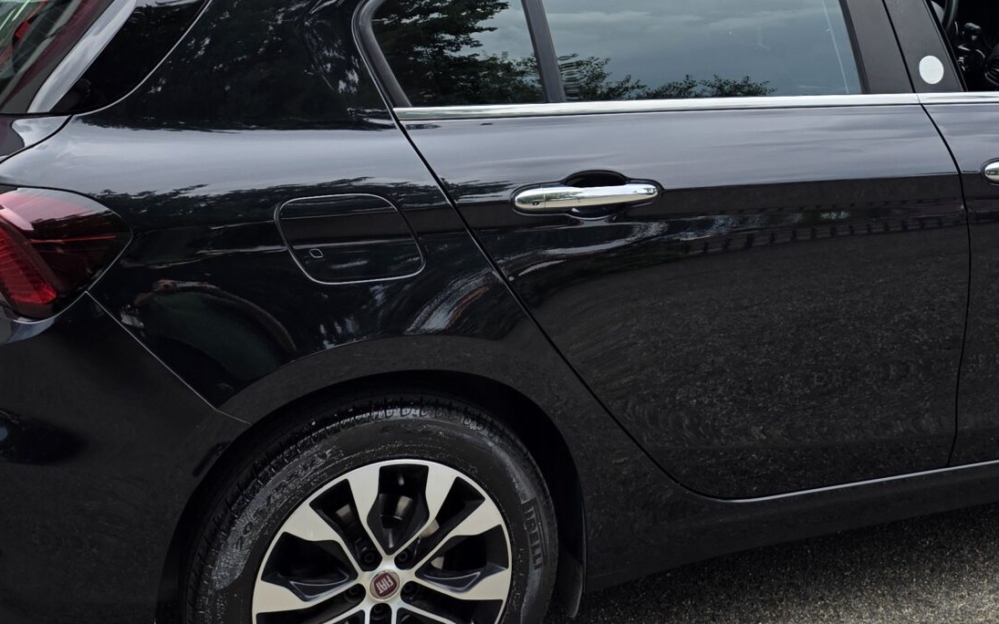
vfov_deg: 21.9
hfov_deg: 35.3
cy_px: -8
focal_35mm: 57
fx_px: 1552
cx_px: 675
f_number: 1.7
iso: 80
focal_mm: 6.3
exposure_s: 1/2071
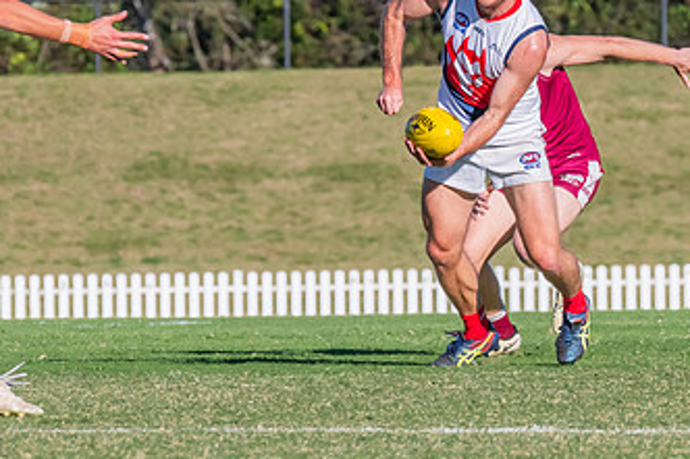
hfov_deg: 2.3
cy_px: 142
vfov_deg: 1.5
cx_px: 468
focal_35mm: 904
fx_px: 17317
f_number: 11
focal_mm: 330
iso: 800
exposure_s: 1/1600
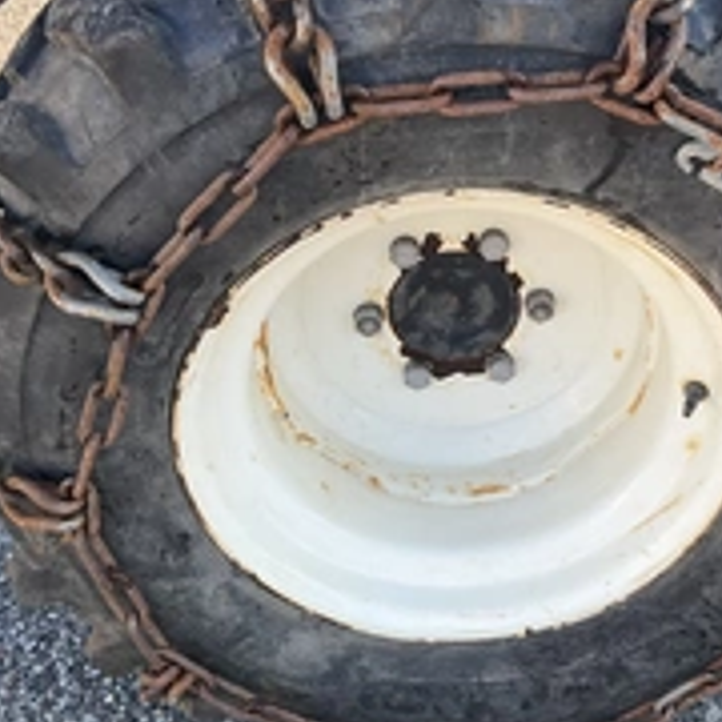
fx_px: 1345
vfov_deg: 30.0
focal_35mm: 57
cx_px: 445
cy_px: 373
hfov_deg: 29.9
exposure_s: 1/166
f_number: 1.8
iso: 20
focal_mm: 3
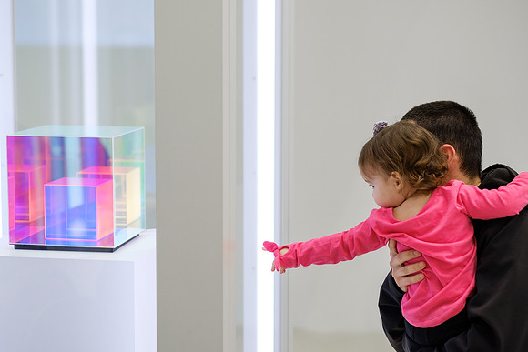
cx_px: 264
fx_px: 1262
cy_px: 173
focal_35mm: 86
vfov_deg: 15.9
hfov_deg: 23.6
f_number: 1.6
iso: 200
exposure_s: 1/170
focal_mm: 56
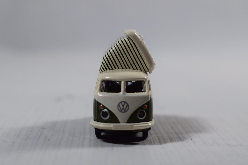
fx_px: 568
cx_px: 124
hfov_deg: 24.6
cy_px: 82
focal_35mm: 82
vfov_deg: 16.6
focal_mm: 55
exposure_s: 1/80
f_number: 8
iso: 400
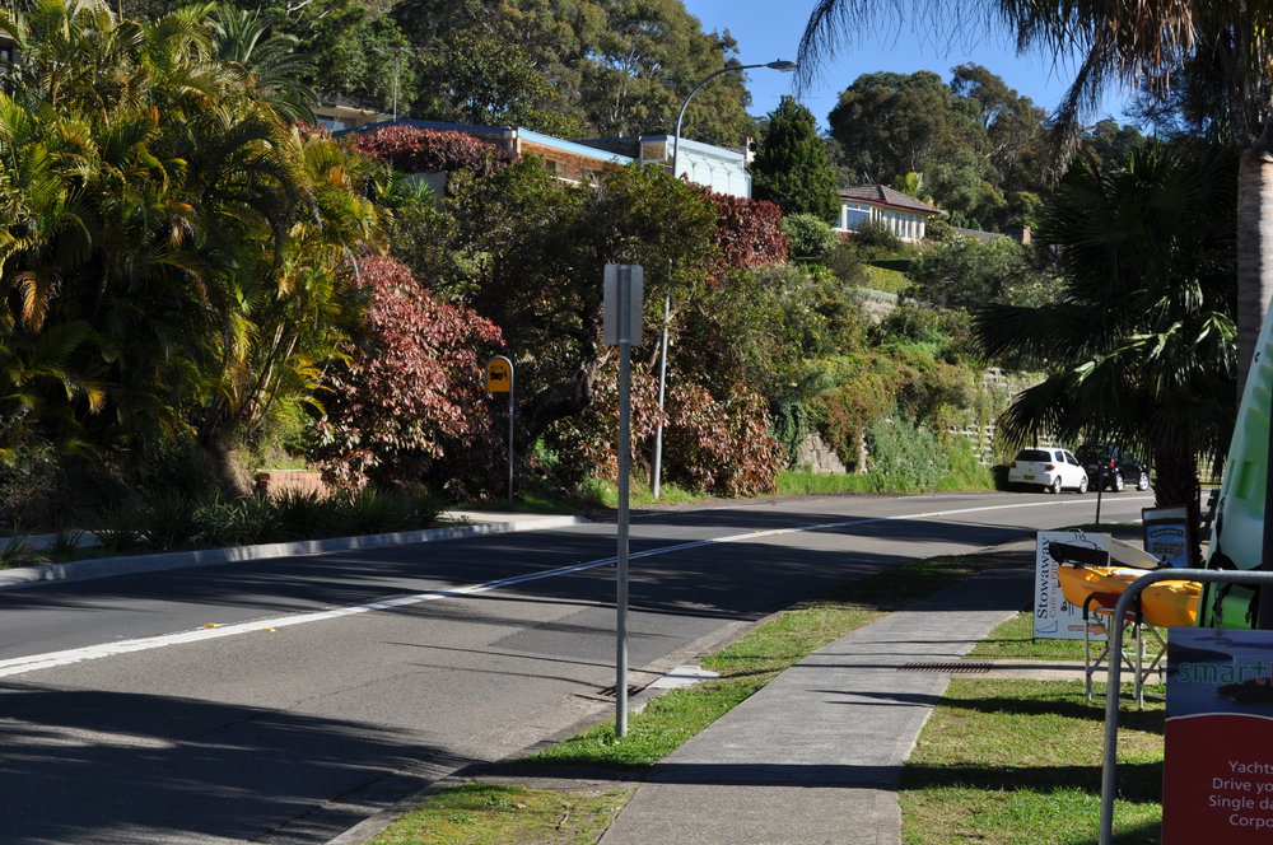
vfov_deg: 21.5
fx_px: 2225
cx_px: 636
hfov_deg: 31.9
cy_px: 422
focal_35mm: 63
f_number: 9
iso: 200
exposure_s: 1/320
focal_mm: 42
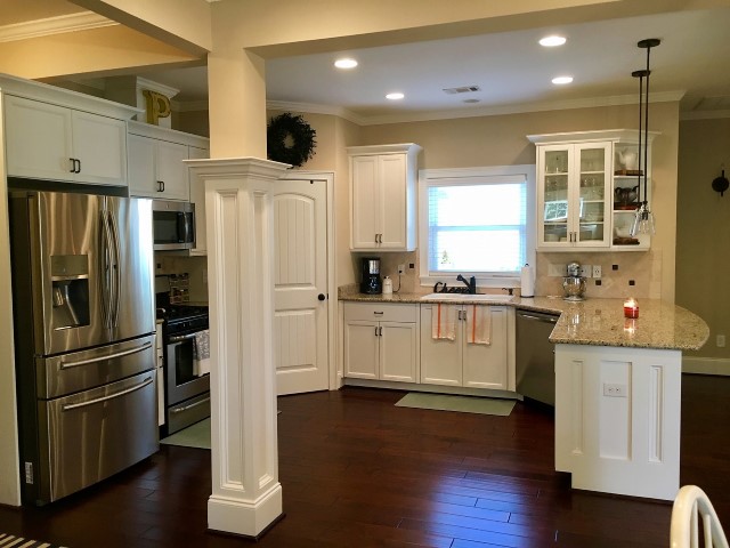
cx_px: 365
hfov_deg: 61.7
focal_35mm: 29
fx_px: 612
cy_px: 274
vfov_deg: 48.2
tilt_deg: -3.1
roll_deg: +0.9
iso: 100
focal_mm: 4.15
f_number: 2.2
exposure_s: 1/30
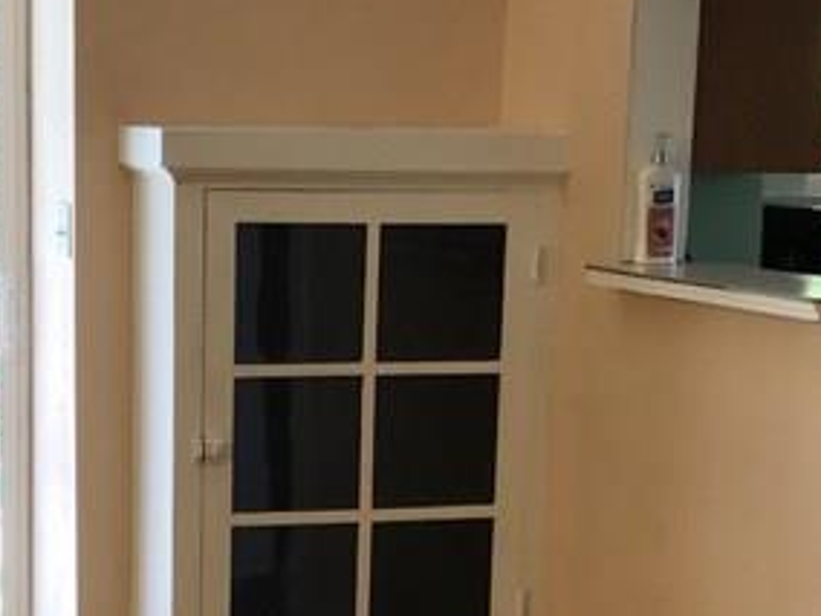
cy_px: 648
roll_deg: -0.8
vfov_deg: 14.4
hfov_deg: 19.4
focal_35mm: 101
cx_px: 304
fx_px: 2395
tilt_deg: -11.5
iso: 32
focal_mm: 3.99
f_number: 1.8
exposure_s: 1/60
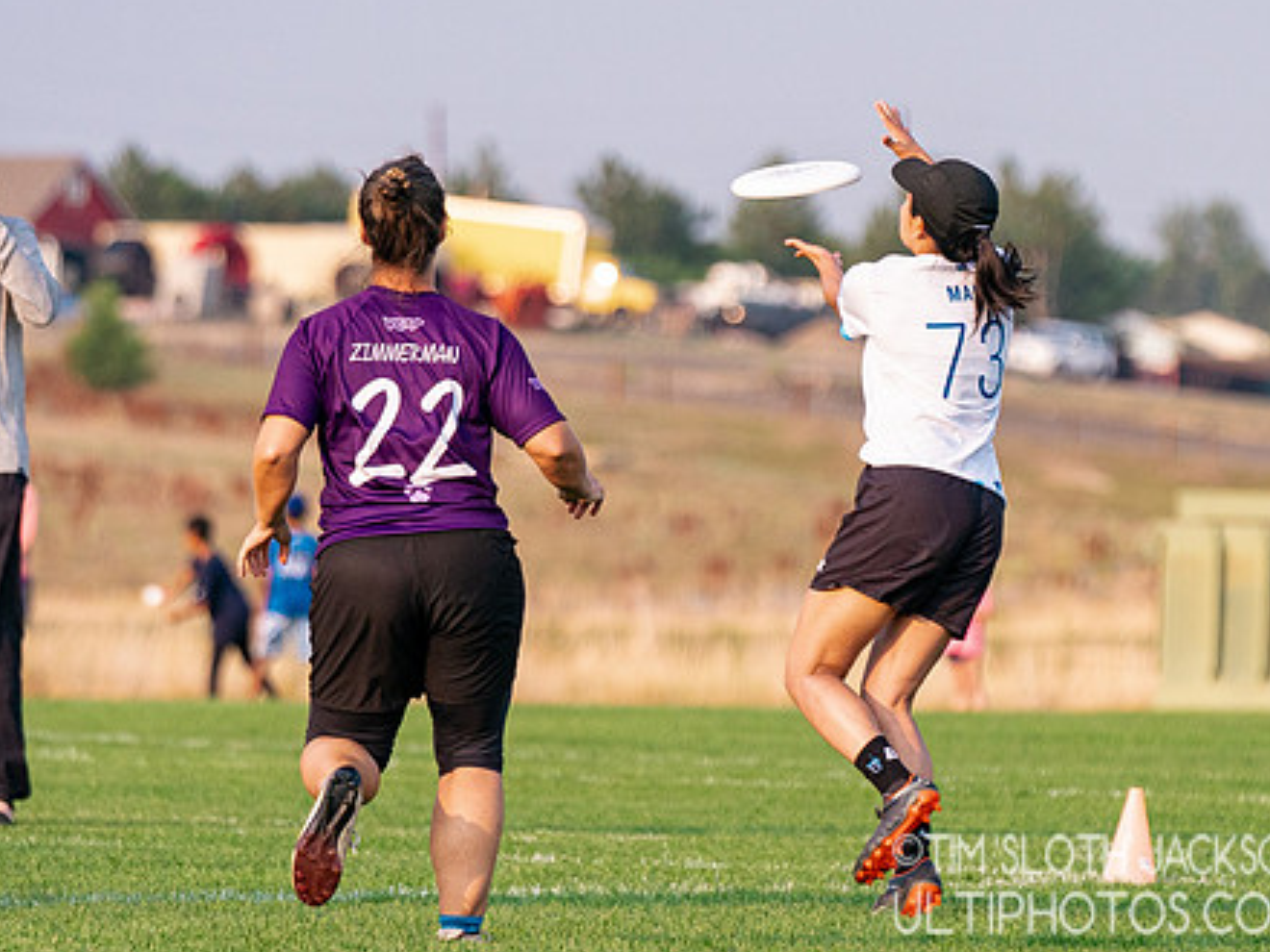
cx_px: 972
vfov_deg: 2.9
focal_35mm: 505
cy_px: 475
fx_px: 18528
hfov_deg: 3.9
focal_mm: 200
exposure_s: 1/2500
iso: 640
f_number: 4
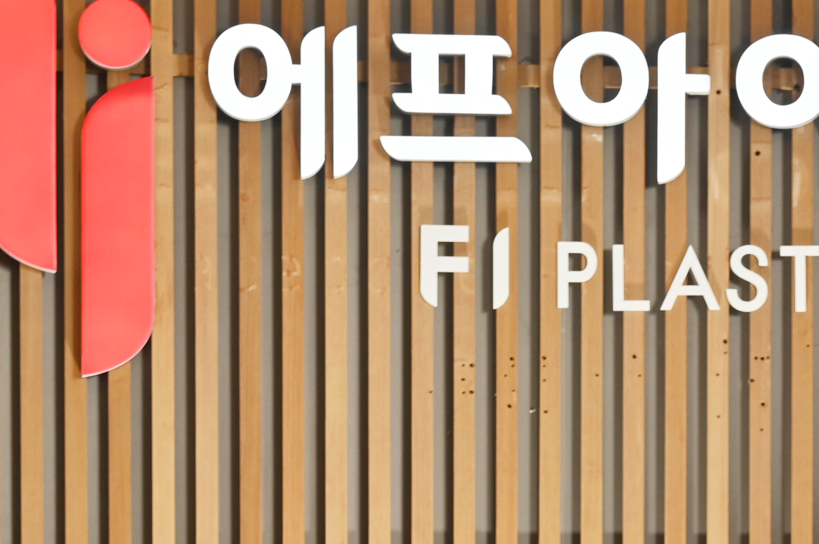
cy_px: 718
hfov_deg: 12.8
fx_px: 3569
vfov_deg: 8.6
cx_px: 909
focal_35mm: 157
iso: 100
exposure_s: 1/125
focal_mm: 51
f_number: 5.6
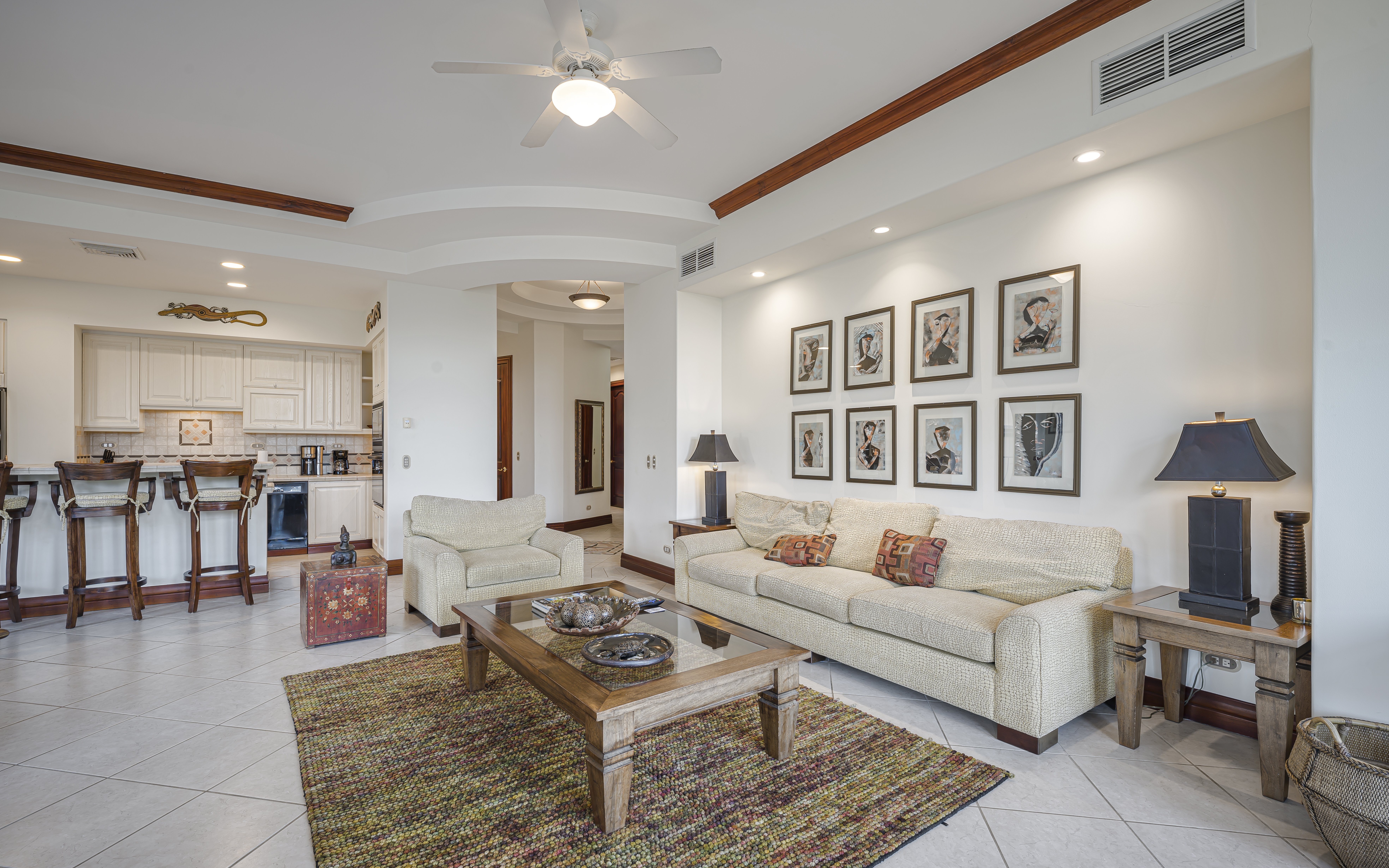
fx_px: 568
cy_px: 447
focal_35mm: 15
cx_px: 676
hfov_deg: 101.4
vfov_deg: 74.8
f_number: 8
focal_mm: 14
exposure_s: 1.3
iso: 64
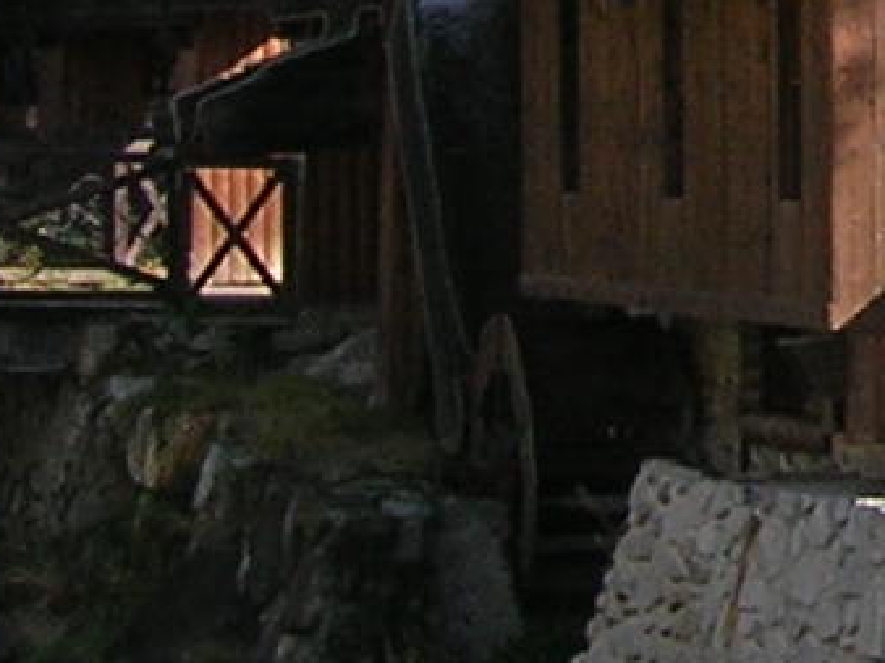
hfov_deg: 8.1
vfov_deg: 6.4
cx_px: 1953
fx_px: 5876
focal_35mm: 230
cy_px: -338
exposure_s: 1/167
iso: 50
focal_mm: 5.7
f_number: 4.9
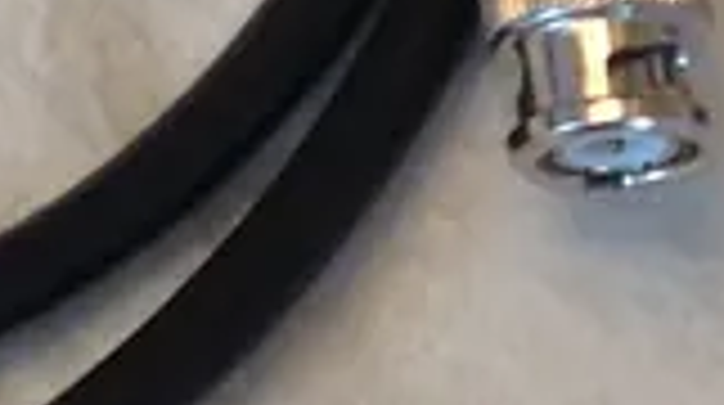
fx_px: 4543
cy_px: -387
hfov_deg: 8.7
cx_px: -670
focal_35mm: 237
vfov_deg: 5.0
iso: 64
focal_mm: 4.28
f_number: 2.4
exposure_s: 1/30
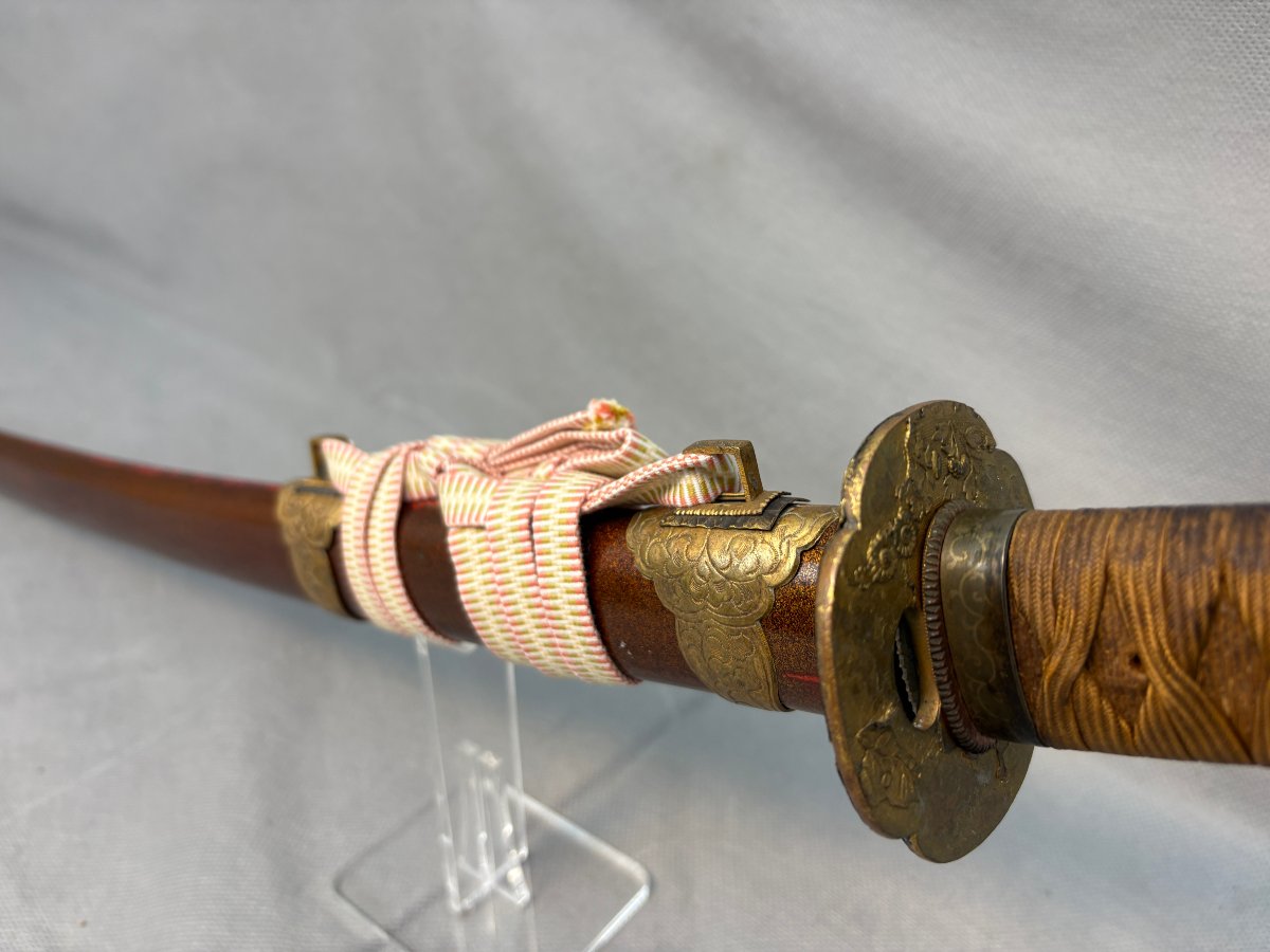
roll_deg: +1.9
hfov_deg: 67.3
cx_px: 635
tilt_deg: -25.2
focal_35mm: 26
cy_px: 476
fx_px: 954
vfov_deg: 53.1
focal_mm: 5.96
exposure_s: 1/50
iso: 64
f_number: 1.6
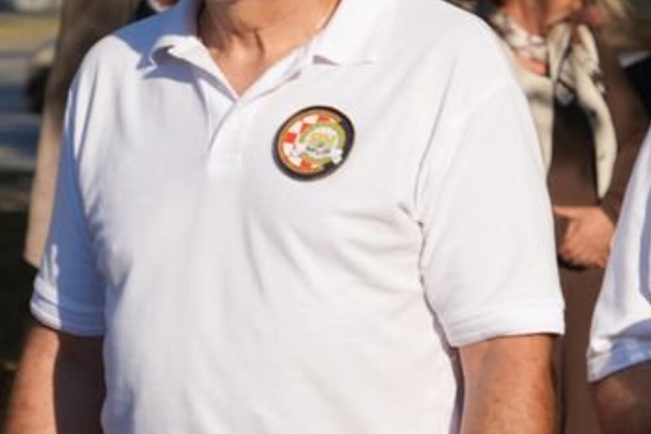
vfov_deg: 3.6
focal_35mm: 382
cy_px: 248
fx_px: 6907
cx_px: 481
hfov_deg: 5.4
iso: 100
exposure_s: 1/320
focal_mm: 130
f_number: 8
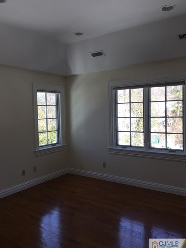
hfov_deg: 46.8
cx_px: 91
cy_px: 122
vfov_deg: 59.9
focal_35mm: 30
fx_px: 215
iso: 32
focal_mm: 4.15
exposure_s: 1/120
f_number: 2.2
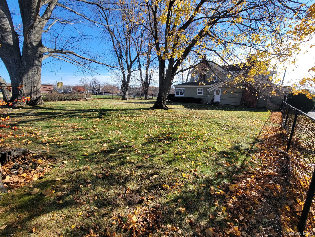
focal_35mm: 13
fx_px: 118
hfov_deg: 106.2
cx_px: 158
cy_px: 118
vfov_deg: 89.9
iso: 50
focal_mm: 2.2
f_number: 2.2
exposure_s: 1/866
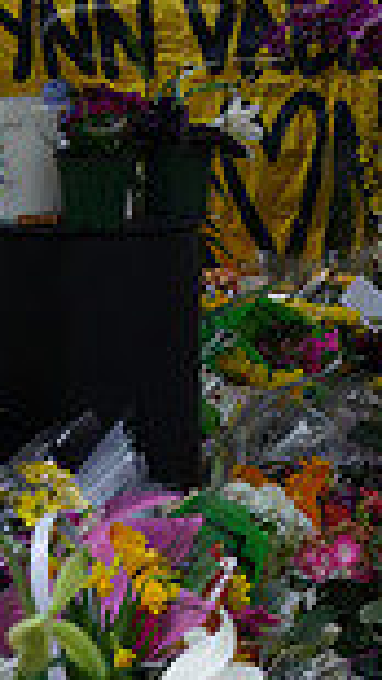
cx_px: 878
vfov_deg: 10.9
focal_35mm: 196
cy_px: 37
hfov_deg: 6.0
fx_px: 3535
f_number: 5.6
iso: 640
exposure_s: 1/125
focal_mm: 50
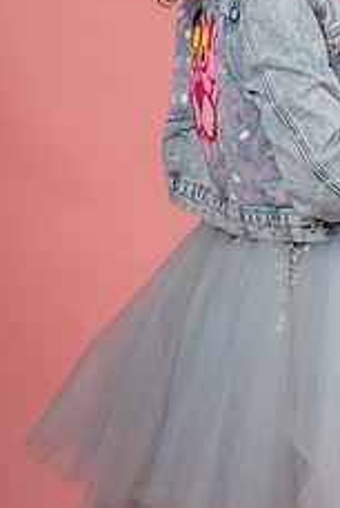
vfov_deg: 16.9
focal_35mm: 120
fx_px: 1697
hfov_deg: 11.3
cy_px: 75
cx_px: 324
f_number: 11
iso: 800
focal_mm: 61
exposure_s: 1/200
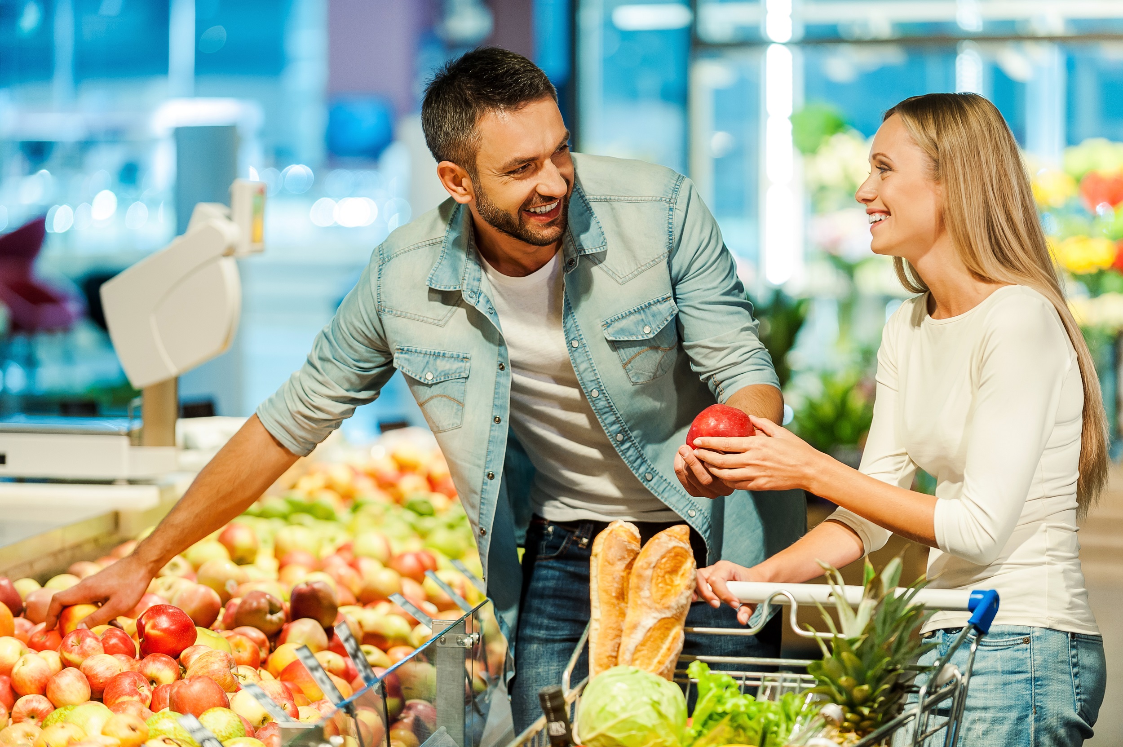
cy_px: 374
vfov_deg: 9.8
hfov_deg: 14.7
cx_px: 562
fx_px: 4364
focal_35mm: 140
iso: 320
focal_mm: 140
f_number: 3.2
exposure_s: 1/100
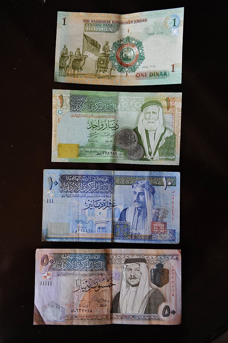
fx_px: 457
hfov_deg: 28.0
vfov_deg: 41.1
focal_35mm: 48
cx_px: 114
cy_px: 172
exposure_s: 1/100
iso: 1400
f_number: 2.8
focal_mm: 48
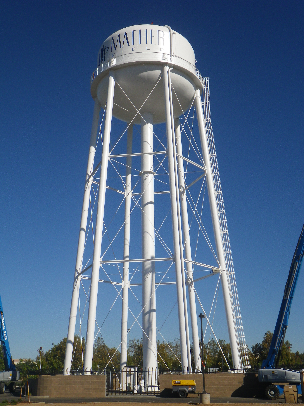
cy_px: 203
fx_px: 492
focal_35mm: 42
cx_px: 152
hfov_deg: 34.3
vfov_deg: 44.8
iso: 80
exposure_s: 1/1000
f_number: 5
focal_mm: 7.5
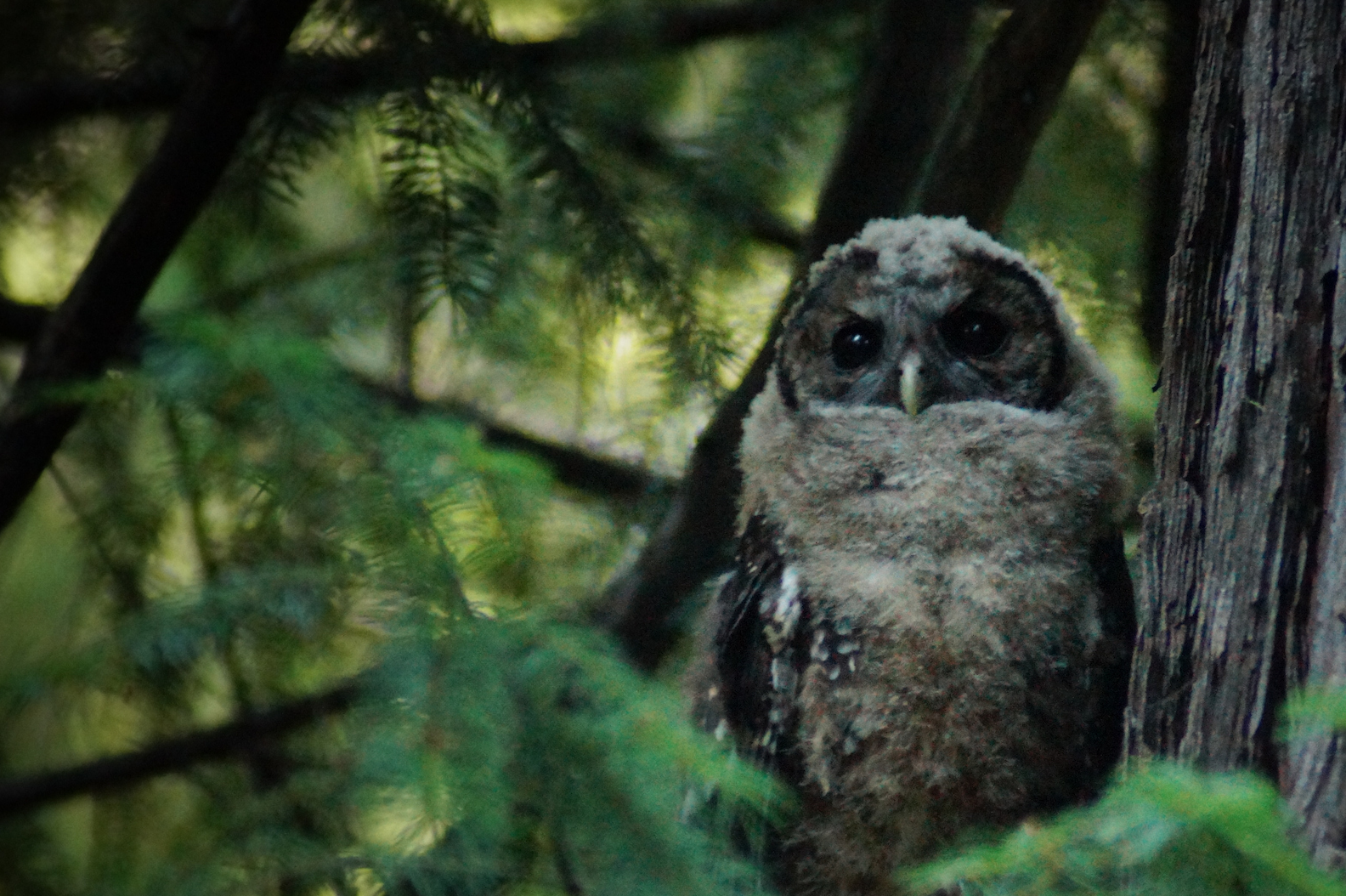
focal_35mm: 682
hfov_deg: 3.0
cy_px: 555
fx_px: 25482
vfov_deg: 2.0
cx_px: 954
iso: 3200
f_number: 5.6
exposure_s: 1/250
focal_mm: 300
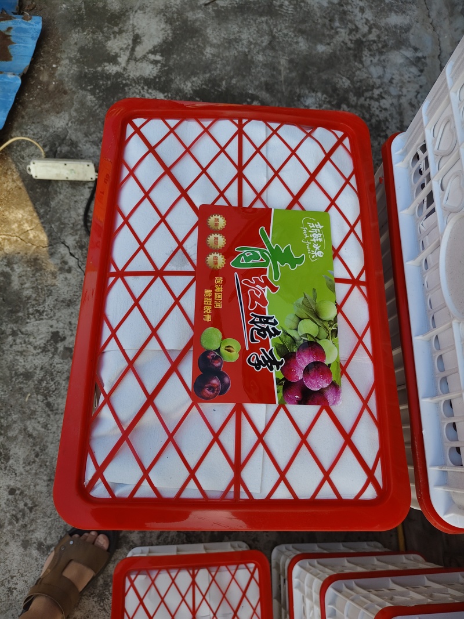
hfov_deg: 58.9
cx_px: 232
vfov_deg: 73.9
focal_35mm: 23
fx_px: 411
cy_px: 310
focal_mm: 5.56
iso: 50
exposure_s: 1/418
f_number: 1.88
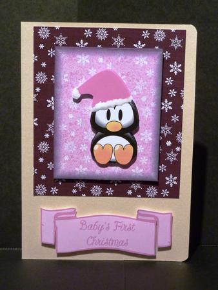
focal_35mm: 72
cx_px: 109
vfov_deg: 27.0
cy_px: 145
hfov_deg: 20.5
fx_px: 604
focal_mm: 11.9
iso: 400
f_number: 4.1
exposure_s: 1/15
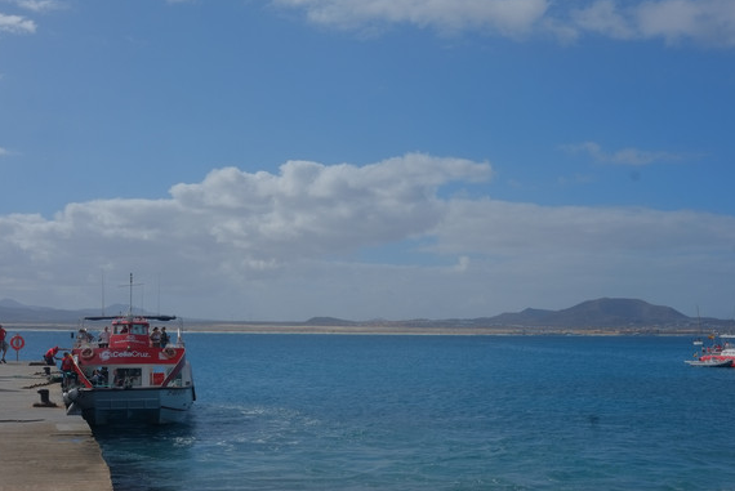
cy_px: 261
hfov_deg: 42.7
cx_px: 388
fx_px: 940
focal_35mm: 46
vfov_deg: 29.3
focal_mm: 27
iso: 200
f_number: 14
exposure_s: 1/420
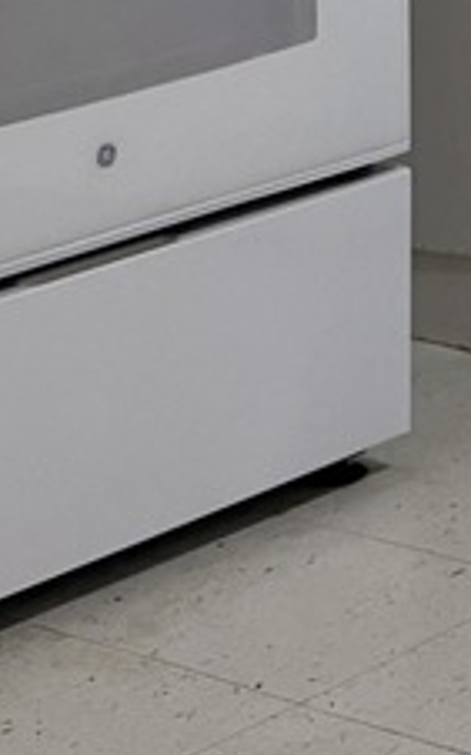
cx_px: 1303
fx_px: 3331
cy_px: -518
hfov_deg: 7.3
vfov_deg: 12.1
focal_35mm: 162
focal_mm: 6.76
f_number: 1.78
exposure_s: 1/60
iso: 250
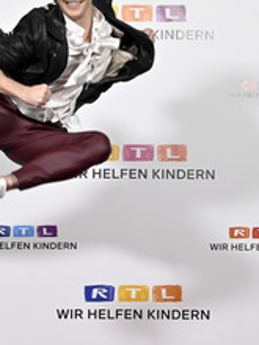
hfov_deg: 21.2
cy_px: 130
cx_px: 4
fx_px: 668
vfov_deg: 28.9
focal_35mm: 67
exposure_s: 1/320
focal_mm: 34
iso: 1000
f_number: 4
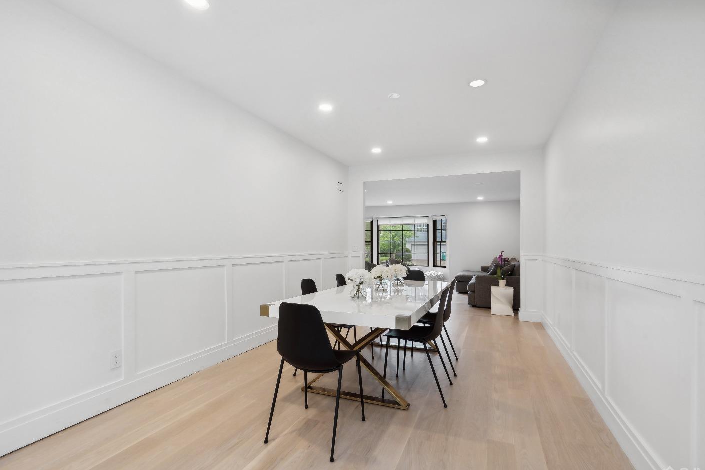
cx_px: 355
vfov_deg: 70.4
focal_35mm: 17
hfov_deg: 93.3
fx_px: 333
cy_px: 240
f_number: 11
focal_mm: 16
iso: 200
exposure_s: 1/20
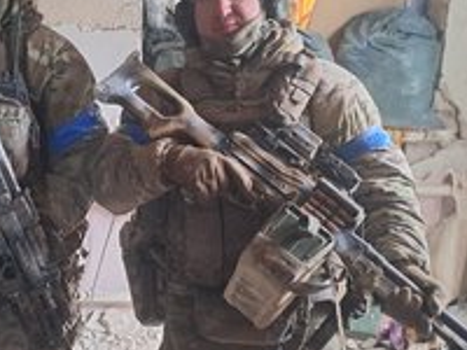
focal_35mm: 54
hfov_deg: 35.3
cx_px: 168
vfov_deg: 27.0
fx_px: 729
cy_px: 177
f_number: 1.8
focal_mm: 4
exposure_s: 1/50
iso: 500
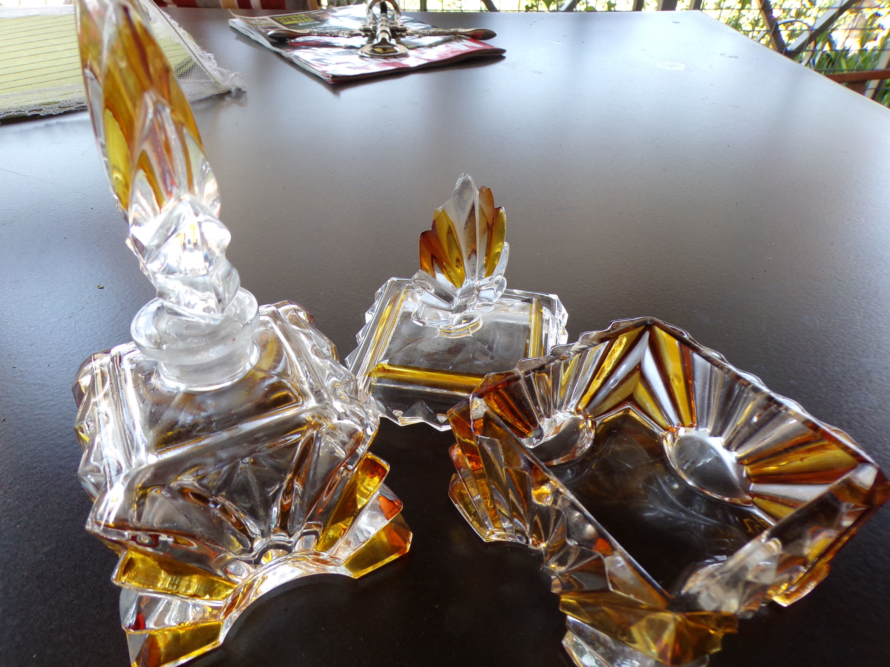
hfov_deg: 71.6
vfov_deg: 56.8
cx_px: 445
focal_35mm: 24
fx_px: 617
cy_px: 334
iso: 87
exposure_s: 1/34
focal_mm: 4.3
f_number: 4.3
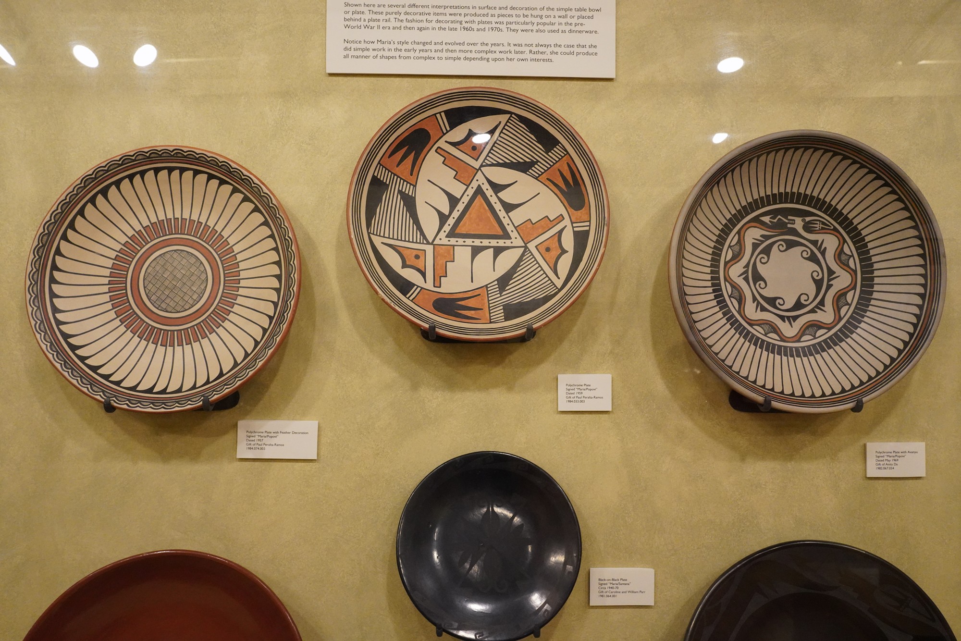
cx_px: 480
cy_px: 320
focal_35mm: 28
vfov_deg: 46.4
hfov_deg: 65.5
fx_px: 748
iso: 6400
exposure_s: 1/100
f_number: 8
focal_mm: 28
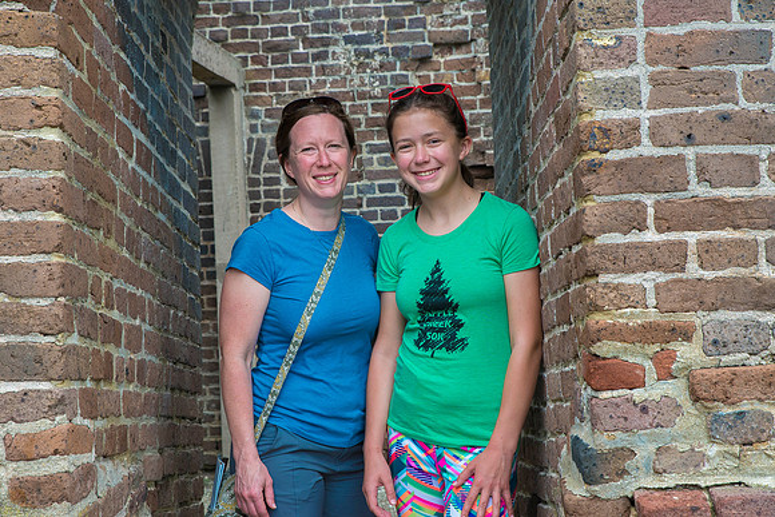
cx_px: 388
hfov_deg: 28.8
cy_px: 258
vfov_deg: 19.5
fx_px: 1507
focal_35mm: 70
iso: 800
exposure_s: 1/400
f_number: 10
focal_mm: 70
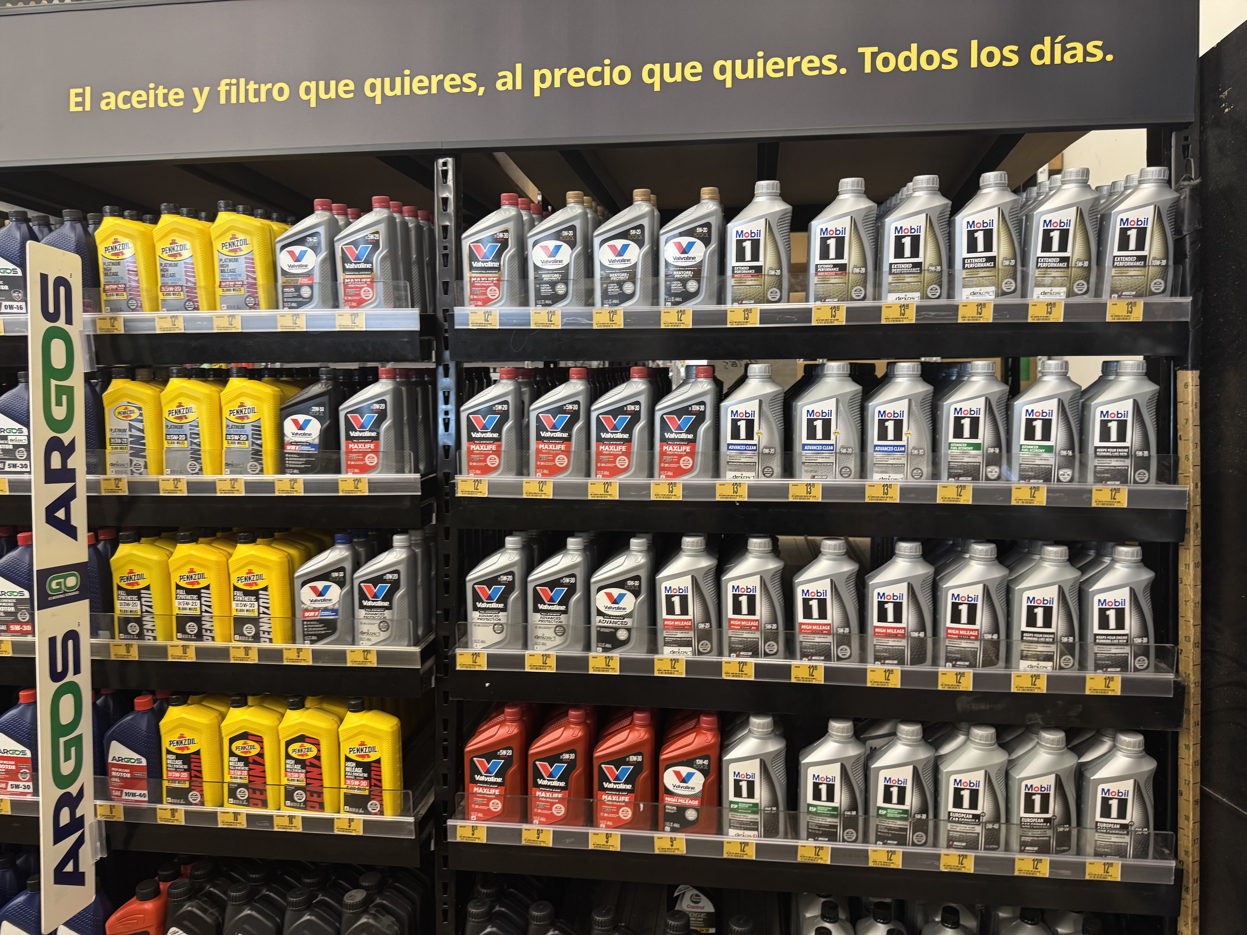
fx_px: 865
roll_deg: -0.4
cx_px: 624
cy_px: 468
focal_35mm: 24
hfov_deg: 71.6
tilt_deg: -1.4
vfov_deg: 56.8
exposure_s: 1/60
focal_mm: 6.76
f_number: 1.78
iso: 200
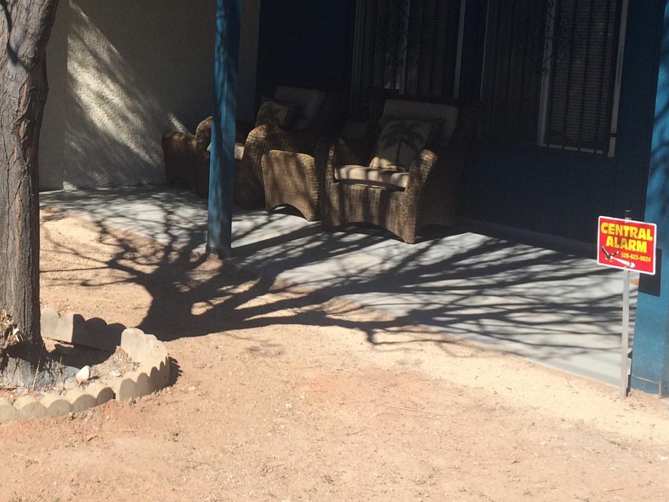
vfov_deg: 22.5
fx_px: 1256
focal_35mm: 65
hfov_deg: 28.7
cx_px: 68
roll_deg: -1.9
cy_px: 188
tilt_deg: -7.4
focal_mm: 4.15
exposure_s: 1/1642
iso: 32
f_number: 2.2
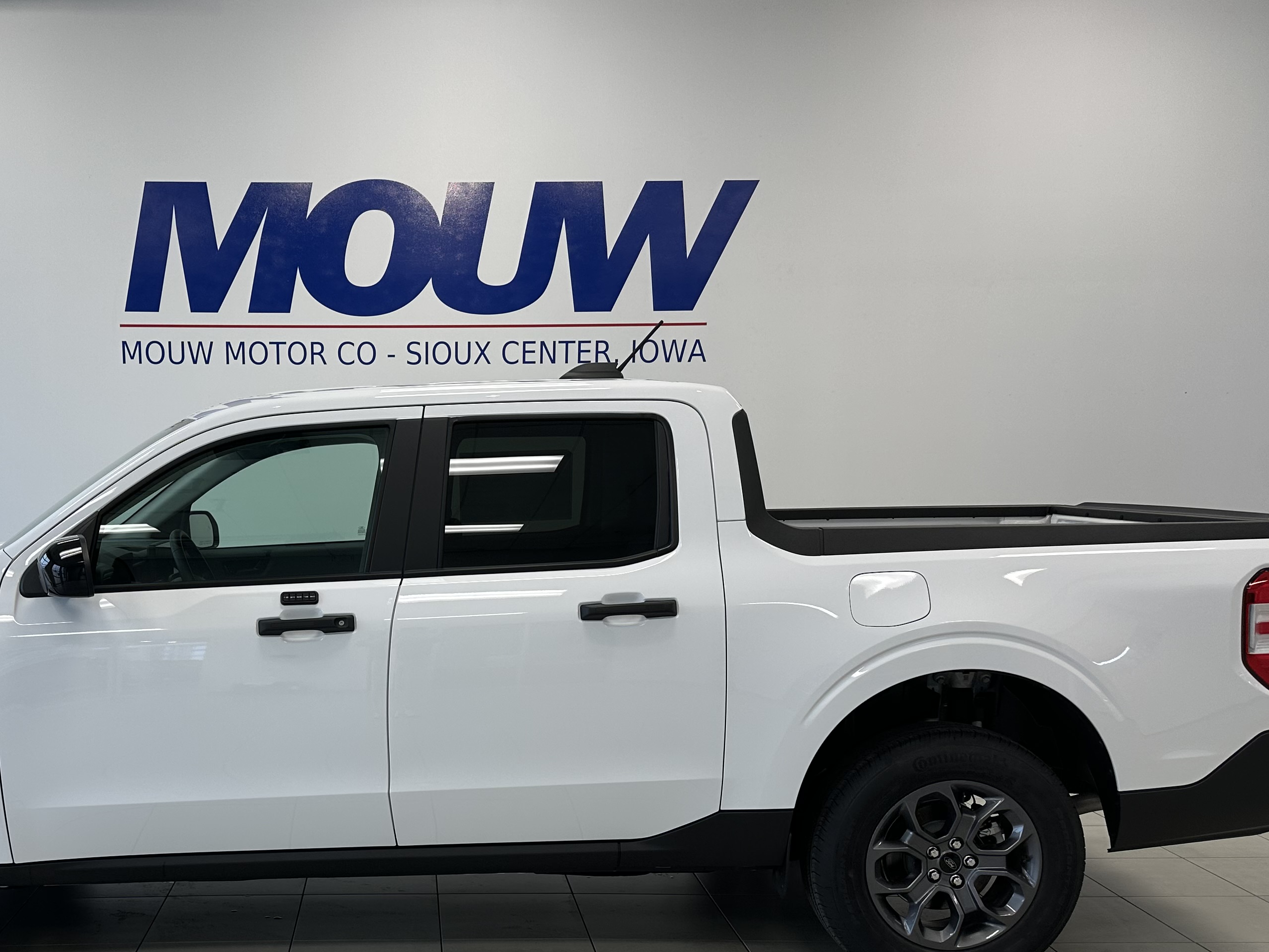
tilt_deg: -7.6
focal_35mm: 38
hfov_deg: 48.1
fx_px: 1393
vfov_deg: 37.2
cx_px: 414
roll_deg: +0.7
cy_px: 664
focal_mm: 6.86
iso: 64
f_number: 1.78
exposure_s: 1/169
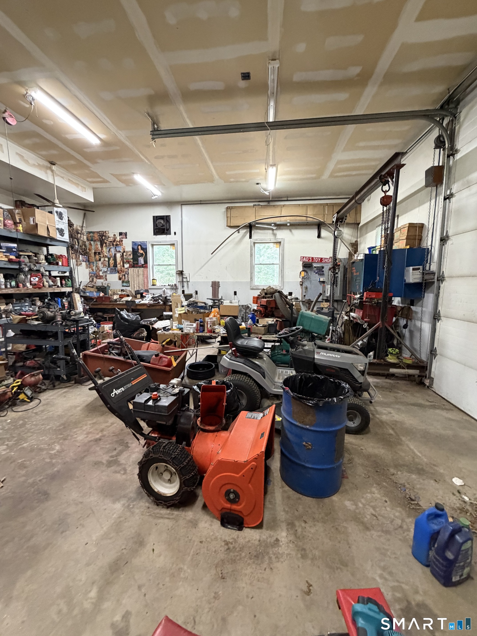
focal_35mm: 14
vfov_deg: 102.1
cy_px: 318
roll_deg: -0.2
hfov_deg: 85.7
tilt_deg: -5.3
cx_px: 238
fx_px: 257
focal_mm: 2.22
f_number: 2.2
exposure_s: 1/60
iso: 500
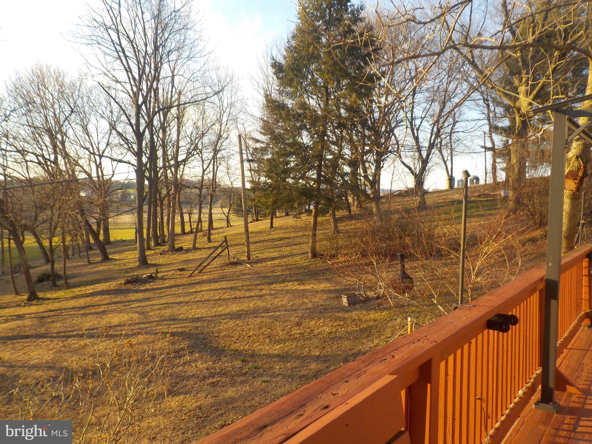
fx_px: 513
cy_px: 222
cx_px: 296
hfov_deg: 60.0
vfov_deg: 46.8
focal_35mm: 30
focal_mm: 4.1
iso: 125
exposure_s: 1/200
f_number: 3.3
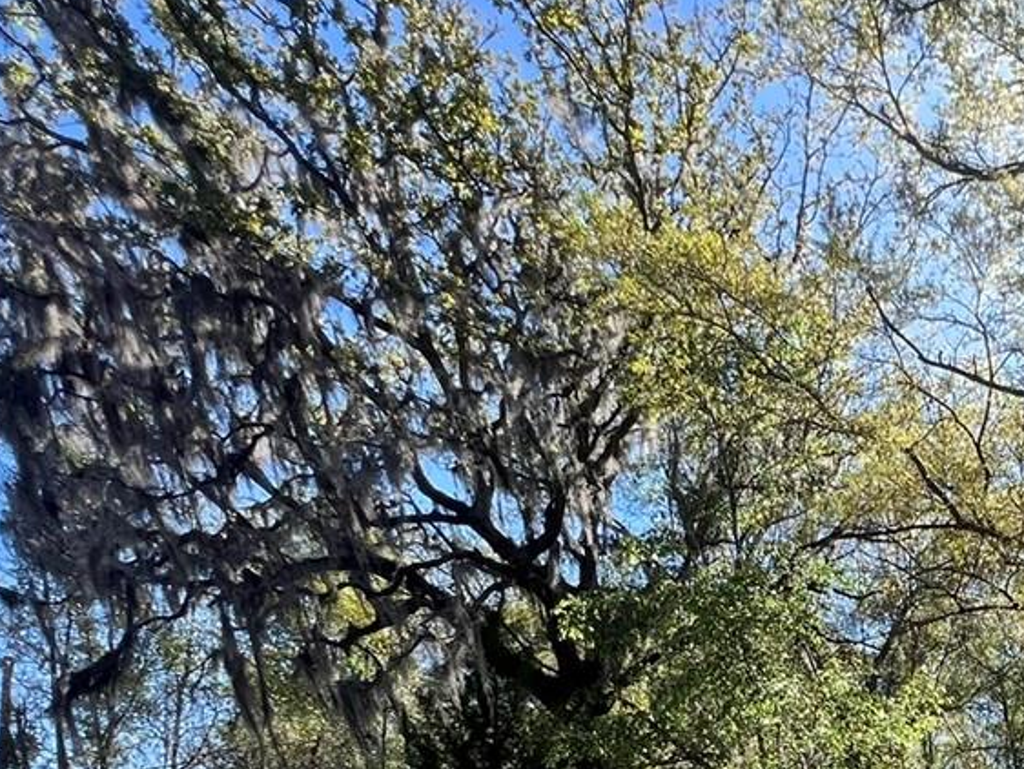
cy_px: 964
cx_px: 1124
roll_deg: +0.8
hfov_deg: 40.5
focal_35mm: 37
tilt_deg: +1.6
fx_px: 1095
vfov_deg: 31.3
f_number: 1.8
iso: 32
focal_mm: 1.57
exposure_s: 1/536
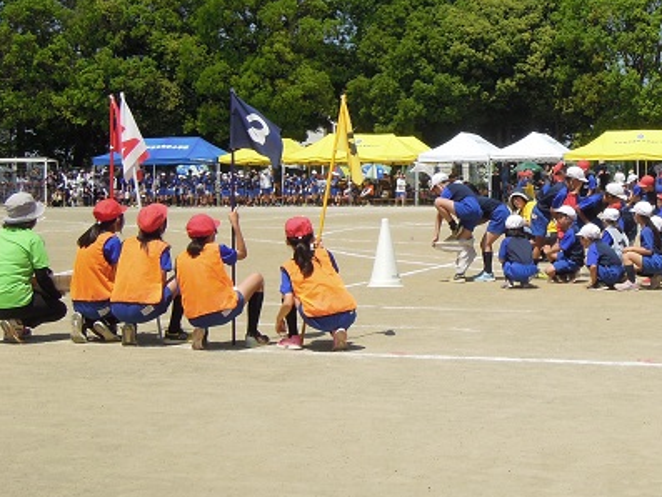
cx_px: 478
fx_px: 1416
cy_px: 143
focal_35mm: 74
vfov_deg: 19.8
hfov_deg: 26.1
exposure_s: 1/1600
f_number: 4.5
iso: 160
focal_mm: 8.1
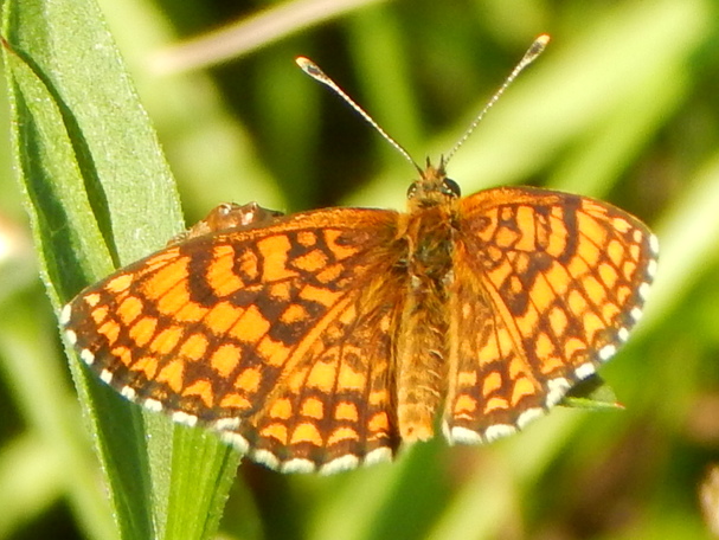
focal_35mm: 597
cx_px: 354
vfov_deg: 2.5
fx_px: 12407
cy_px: 275
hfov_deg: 3.3
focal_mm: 76.4
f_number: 5.7
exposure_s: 1/250
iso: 160
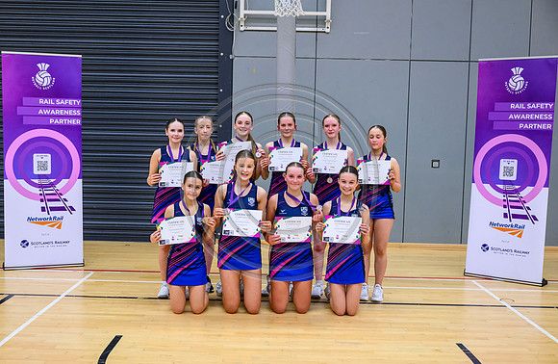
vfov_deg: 30.5
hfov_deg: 45.4
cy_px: 195
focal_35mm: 43
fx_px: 667
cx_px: 265
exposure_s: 1/500
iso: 5000
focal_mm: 41
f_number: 3.5
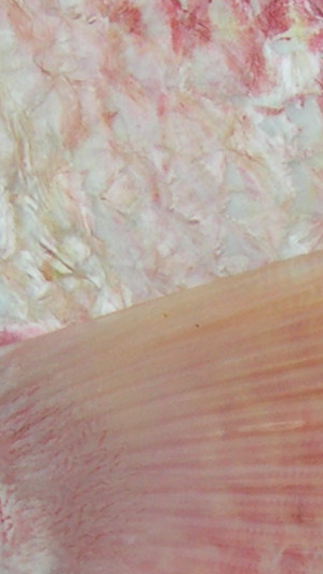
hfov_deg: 6.8
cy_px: 814
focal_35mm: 177
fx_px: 2693
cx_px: 500
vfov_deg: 11.7
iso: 100
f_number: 7.6
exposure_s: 1/121
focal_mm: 8
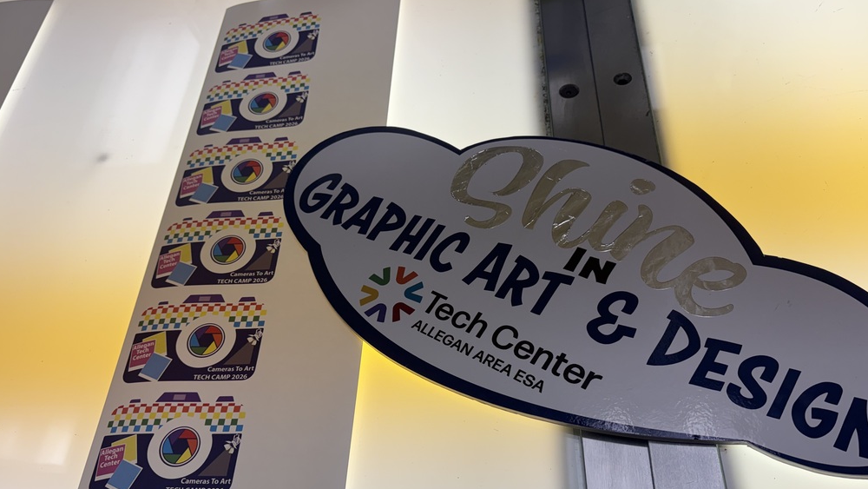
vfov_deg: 39.9
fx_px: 668
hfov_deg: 66.1
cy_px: 312
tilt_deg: -58.1
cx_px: 434
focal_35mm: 29
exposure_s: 1/417
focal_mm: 5.96
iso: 50
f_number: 1.6
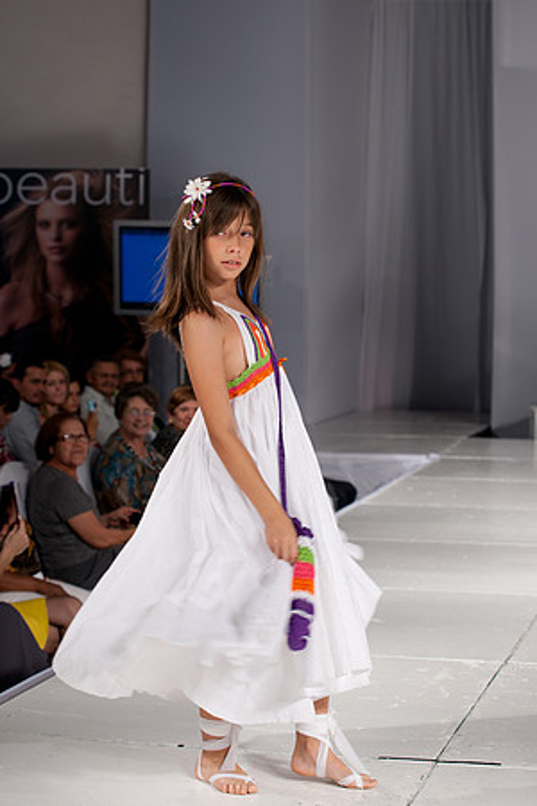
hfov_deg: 19.5
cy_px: 403
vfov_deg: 28.8
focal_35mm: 70
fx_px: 1566
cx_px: 268
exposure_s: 1/125
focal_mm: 70
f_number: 5
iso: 200
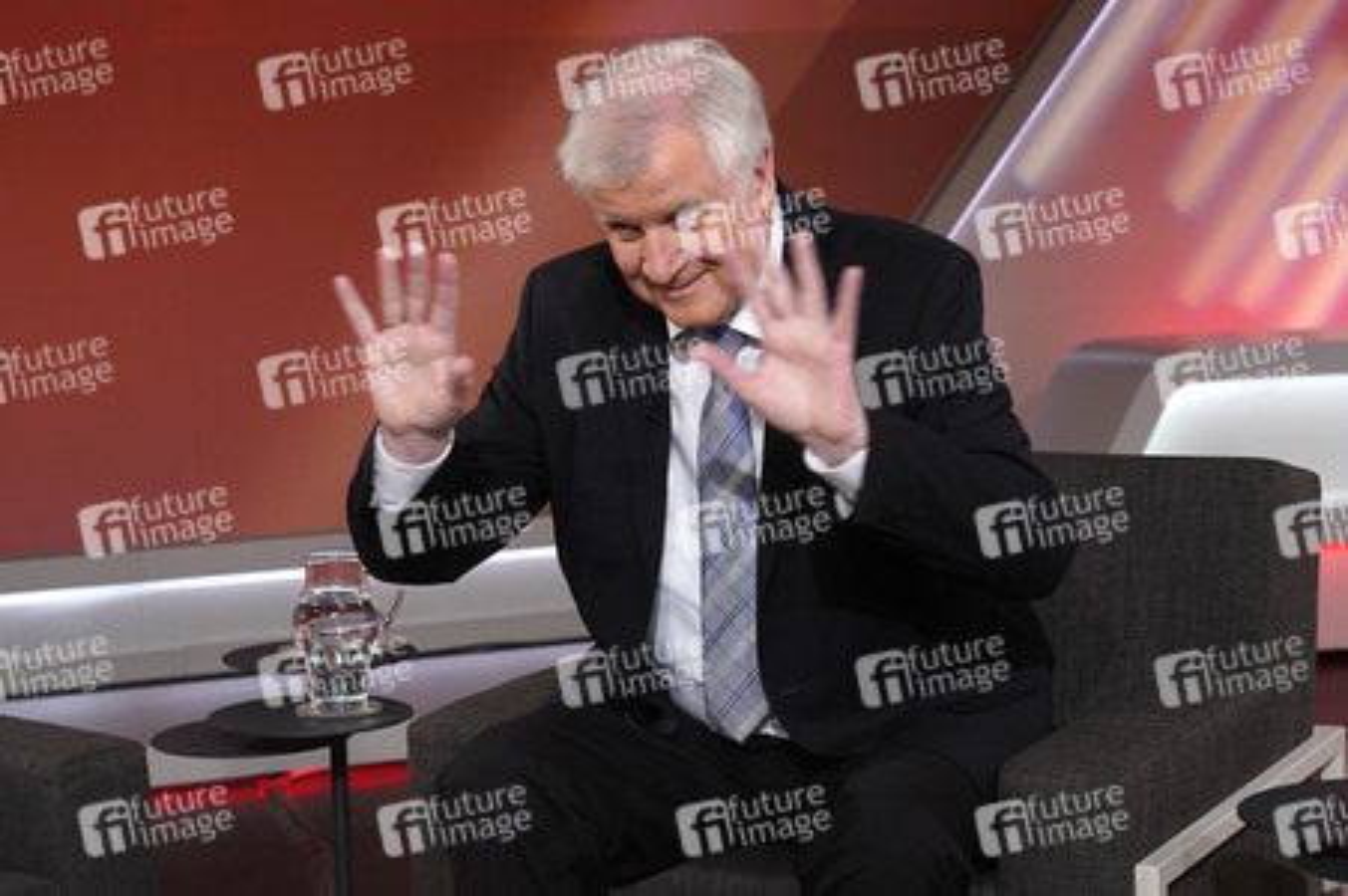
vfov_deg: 27.0
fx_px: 1871
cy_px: 448
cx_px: 674
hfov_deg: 39.6
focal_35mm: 50
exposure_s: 1/125
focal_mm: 50
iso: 1600
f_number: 5.6
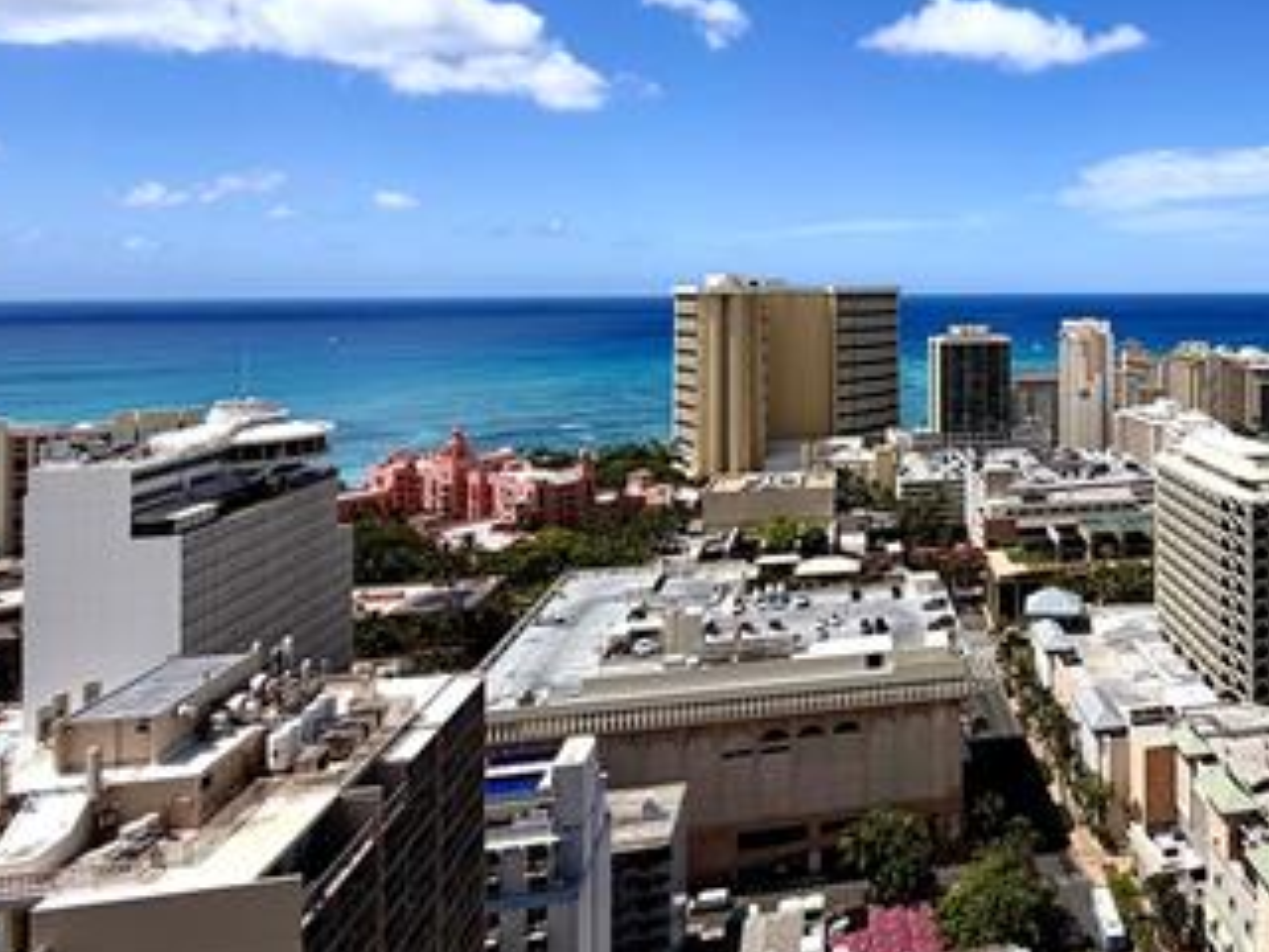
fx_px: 1026
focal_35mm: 28
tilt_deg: +0.2
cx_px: 1087
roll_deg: -0.8
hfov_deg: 56.7
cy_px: 274
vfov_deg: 48.4
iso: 20
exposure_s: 1/1312
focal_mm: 2.22
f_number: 2.2
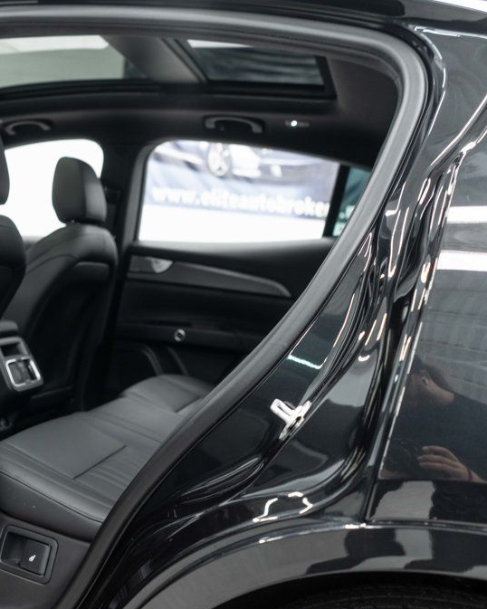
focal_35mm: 40
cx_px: 66
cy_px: 308
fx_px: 721
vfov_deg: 45.8
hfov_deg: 35.5
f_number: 3.2
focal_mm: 28
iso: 800
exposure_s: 1/40
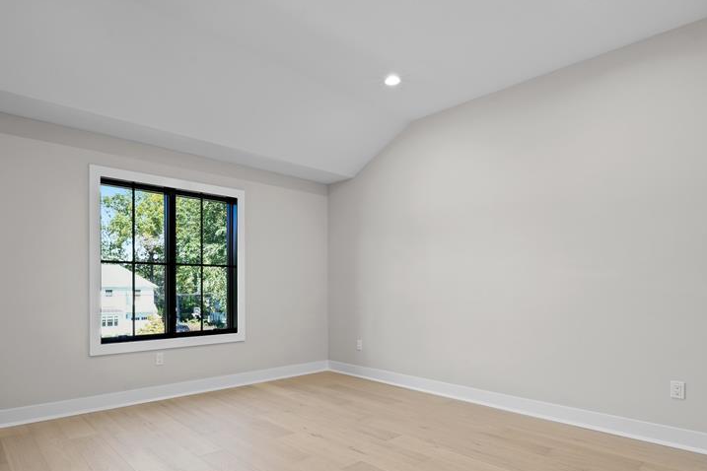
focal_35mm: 20
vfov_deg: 60.9
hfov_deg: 83.4
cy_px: 302
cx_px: 300
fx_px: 393
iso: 250
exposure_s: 1/6
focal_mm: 14
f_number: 9
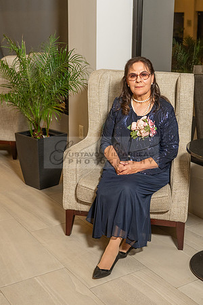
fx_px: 441
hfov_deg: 25.8
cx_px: 136
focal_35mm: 52
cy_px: 137
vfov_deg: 38.1
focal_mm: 29
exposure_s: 1/125
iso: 500
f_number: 2.8
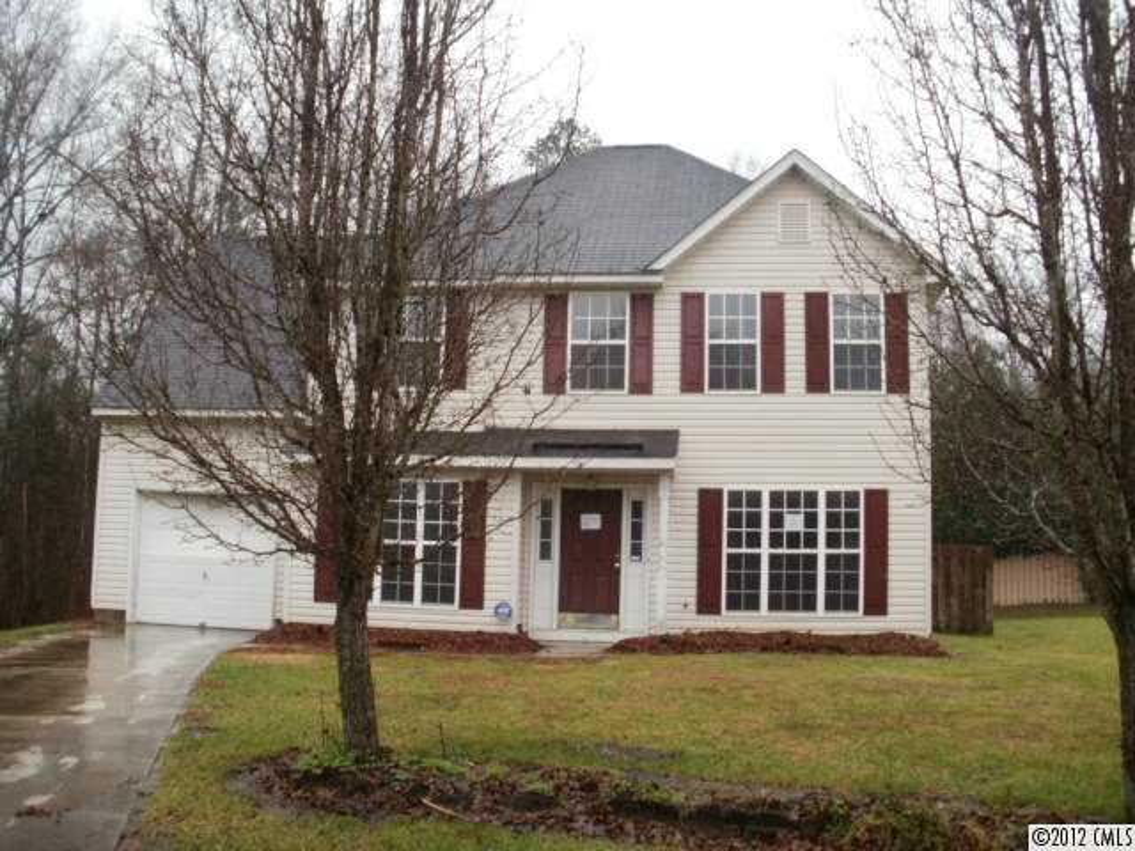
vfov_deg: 39.7
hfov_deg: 51.4
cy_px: 426
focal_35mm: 36
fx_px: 1180
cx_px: 568
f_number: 3.5
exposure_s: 1/125
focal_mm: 6.3
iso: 100
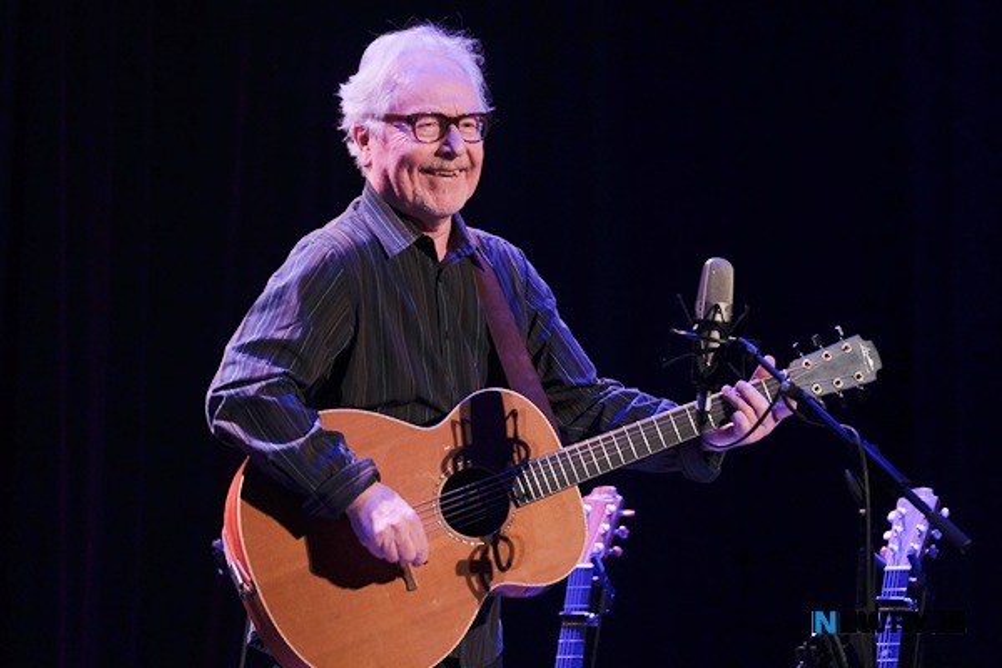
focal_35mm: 210
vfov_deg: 6.5
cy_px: 334
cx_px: 501
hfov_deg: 9.8
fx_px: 5845
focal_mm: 140
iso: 3200
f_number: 2.8
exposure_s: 1/250
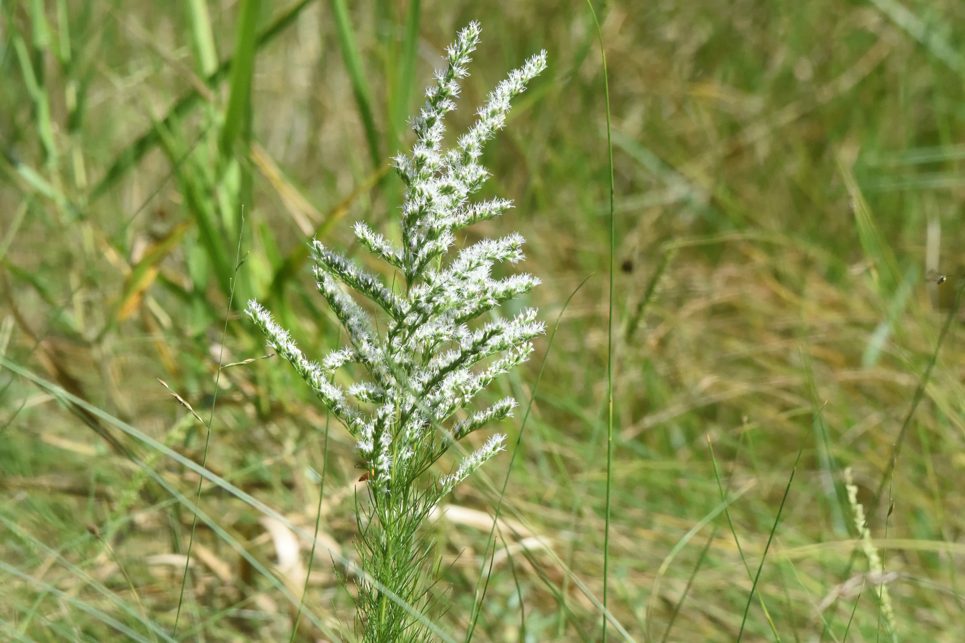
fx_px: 12865
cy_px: 322
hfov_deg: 4.3
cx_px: 482
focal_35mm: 480
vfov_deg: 2.9
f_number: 13
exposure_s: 1/1600
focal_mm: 320
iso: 2000
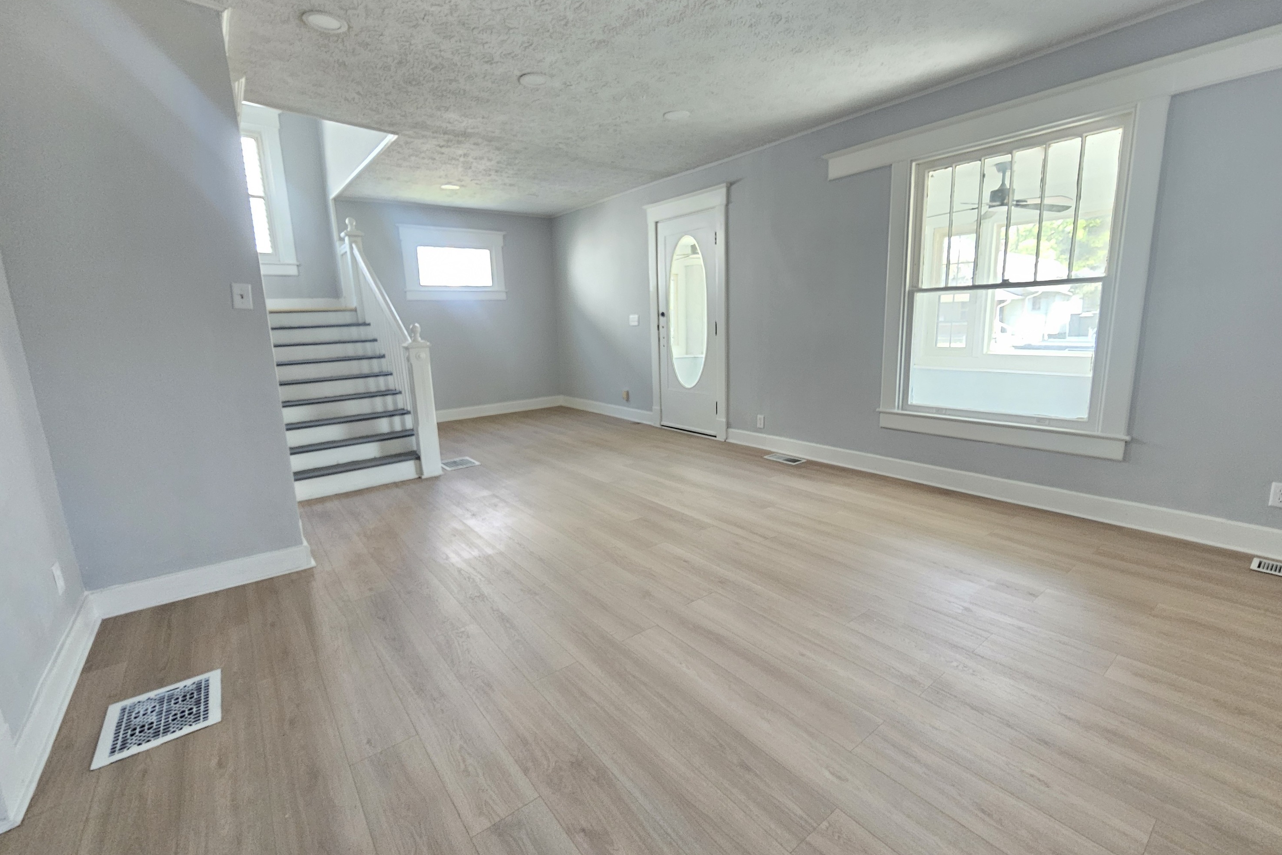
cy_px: 420
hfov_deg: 104.2
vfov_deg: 81.2
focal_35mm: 14
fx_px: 499
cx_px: 652
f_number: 2.2
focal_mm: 2.2
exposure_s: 1/40
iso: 320
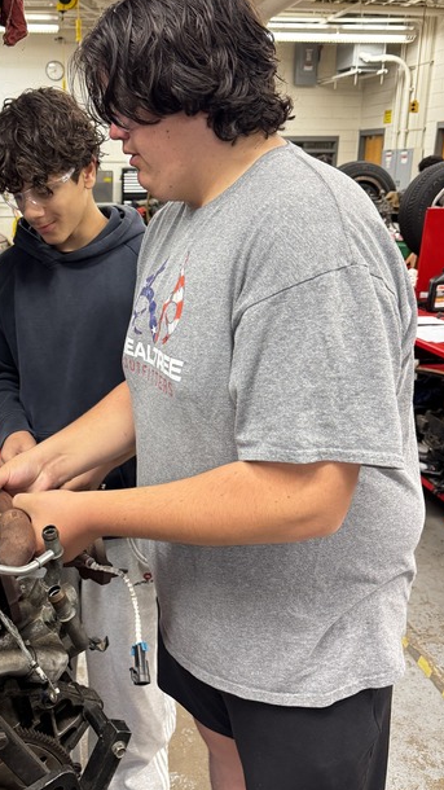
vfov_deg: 61.0
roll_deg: +1.0
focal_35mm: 32
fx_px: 670
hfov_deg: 36.0
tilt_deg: -17.0
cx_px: 119
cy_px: 366
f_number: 1.78
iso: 320
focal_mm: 6.76
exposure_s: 1/60
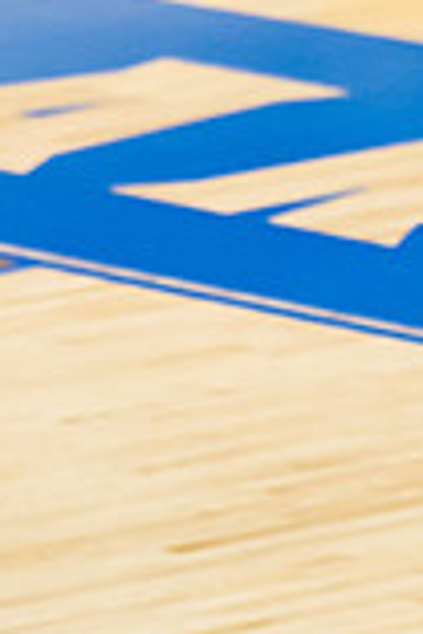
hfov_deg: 1.9
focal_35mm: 708
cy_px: 30
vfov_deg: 2.9
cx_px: 601
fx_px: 12478
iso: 2500
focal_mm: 126
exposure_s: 1/1000
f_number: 2.8
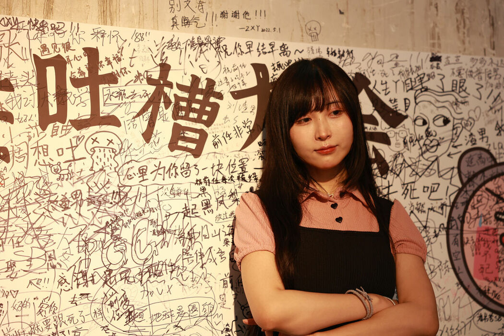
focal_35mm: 70
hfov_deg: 28.8
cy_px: 168
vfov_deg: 19.5
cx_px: 252
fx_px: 980
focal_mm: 70
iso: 1000
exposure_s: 1/200
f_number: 2.8
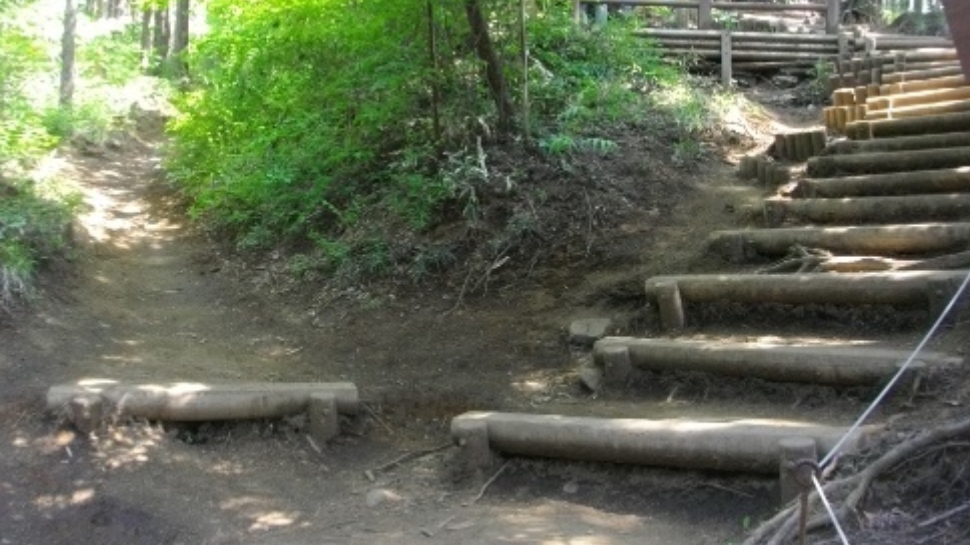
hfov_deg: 55.3
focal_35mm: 36
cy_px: 211
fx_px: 926
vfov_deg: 32.7
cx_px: 481
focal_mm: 5.7
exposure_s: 1/50
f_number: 2.9
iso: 374
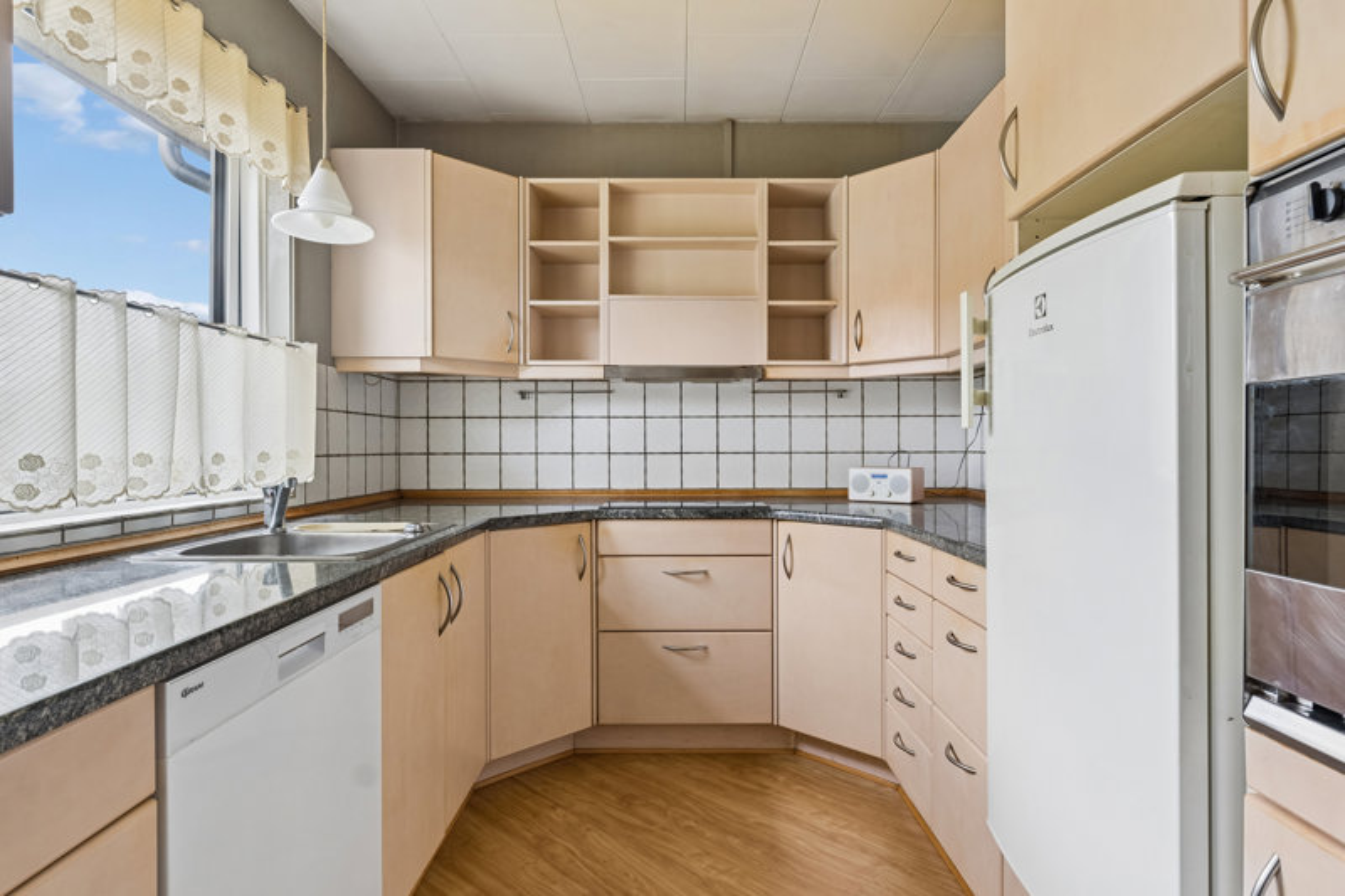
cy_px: 448
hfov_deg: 81.2
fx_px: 784
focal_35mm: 21
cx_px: 672
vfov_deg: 59.5
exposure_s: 1/3.33
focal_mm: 14
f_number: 8
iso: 200
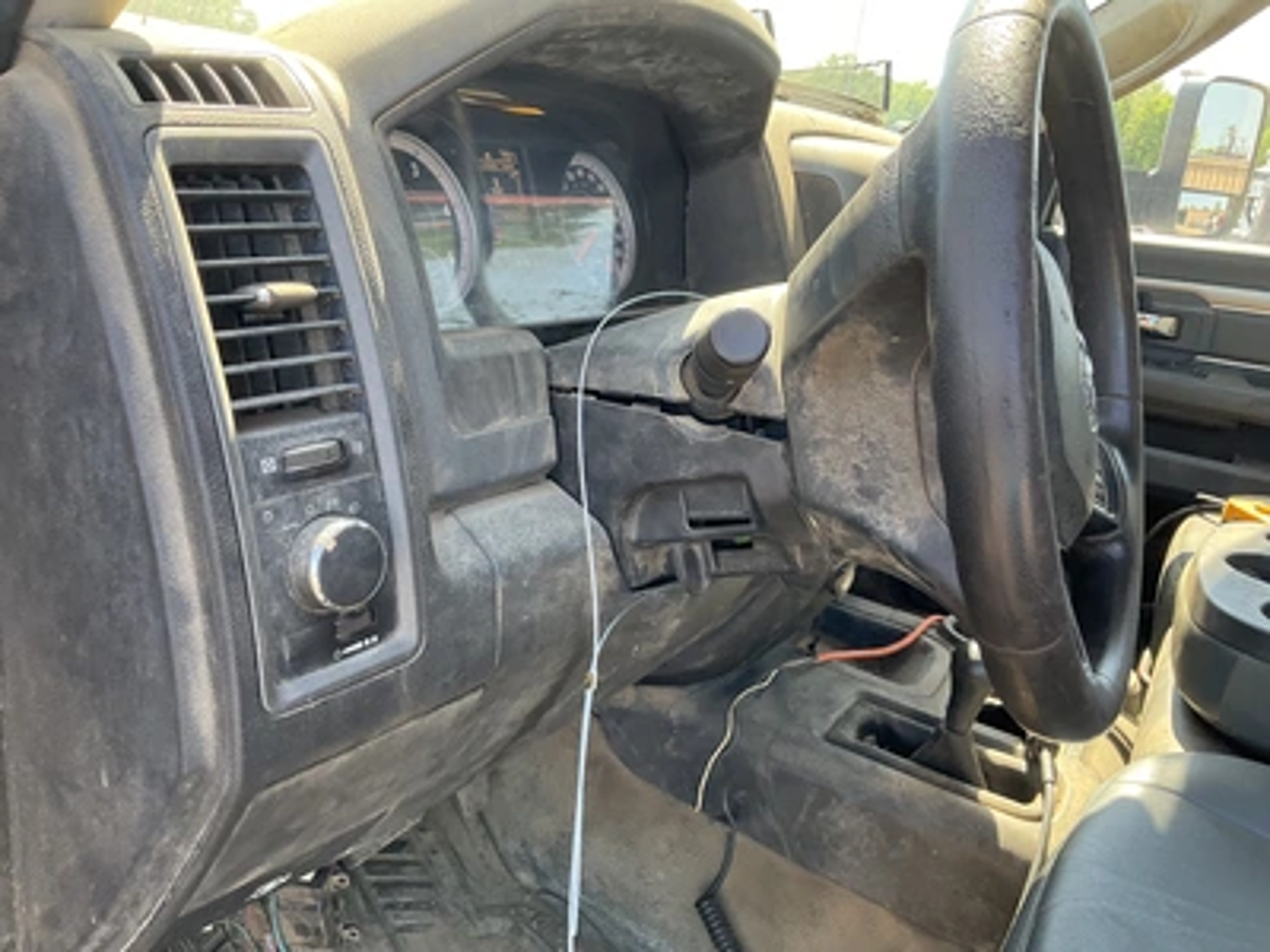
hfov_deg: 61.7
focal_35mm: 29
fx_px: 1064
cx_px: 635
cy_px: 476
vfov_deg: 48.2
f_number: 1.8
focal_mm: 3
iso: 40
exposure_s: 1/122
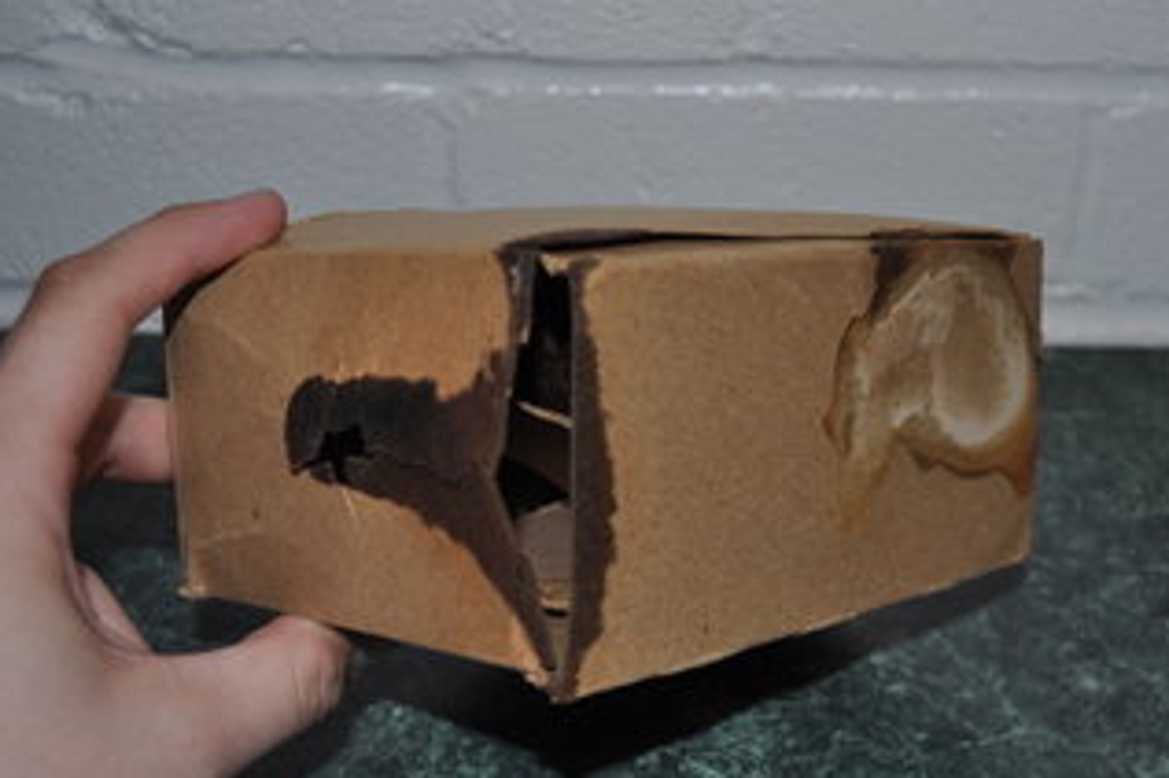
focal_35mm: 53
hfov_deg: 37.3
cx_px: 723
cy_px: 450
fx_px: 1720
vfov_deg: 25.5
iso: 320
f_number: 4.5
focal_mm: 28
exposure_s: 1/60
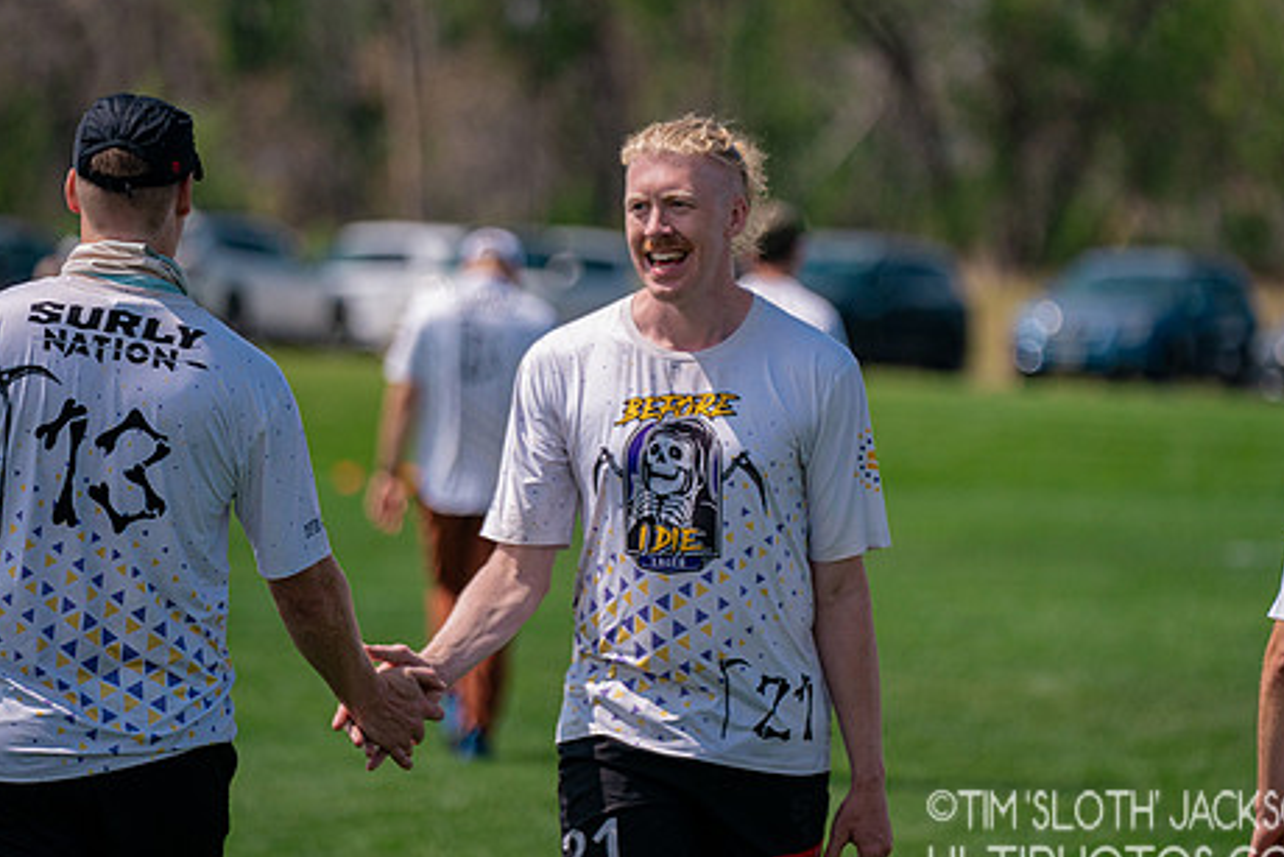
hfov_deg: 9.4
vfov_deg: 6.3
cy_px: 415
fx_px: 7777
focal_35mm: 218
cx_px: 751
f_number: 2.8
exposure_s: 1/16000
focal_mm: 173
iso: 640
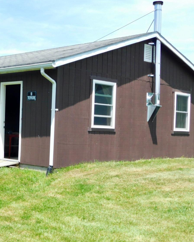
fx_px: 424
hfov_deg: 25.3
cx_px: 37
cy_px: 121
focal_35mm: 59
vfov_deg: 32.0
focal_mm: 8
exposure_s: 1/640
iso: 125
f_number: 3.7
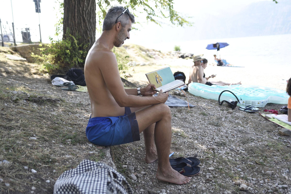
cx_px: 146
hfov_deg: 53.1
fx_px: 291
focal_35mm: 36
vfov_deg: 36.9
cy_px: 97
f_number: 3.5
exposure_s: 1/250
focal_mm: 36
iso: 100
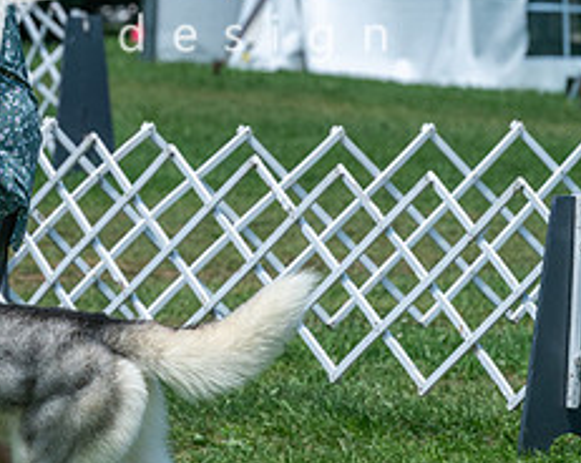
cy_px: 60
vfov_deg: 3.1
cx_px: -85
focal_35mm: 497
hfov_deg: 3.9
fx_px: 8532
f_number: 5.6
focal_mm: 159
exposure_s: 1/1000
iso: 125
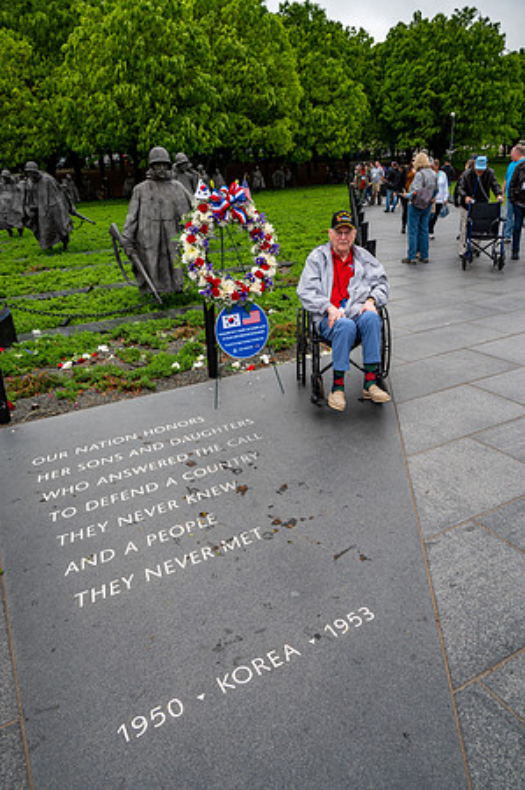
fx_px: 559
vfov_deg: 70.5
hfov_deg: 50.3
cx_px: 262
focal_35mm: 26
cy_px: 395
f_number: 8
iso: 900
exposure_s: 1/640
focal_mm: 25.5
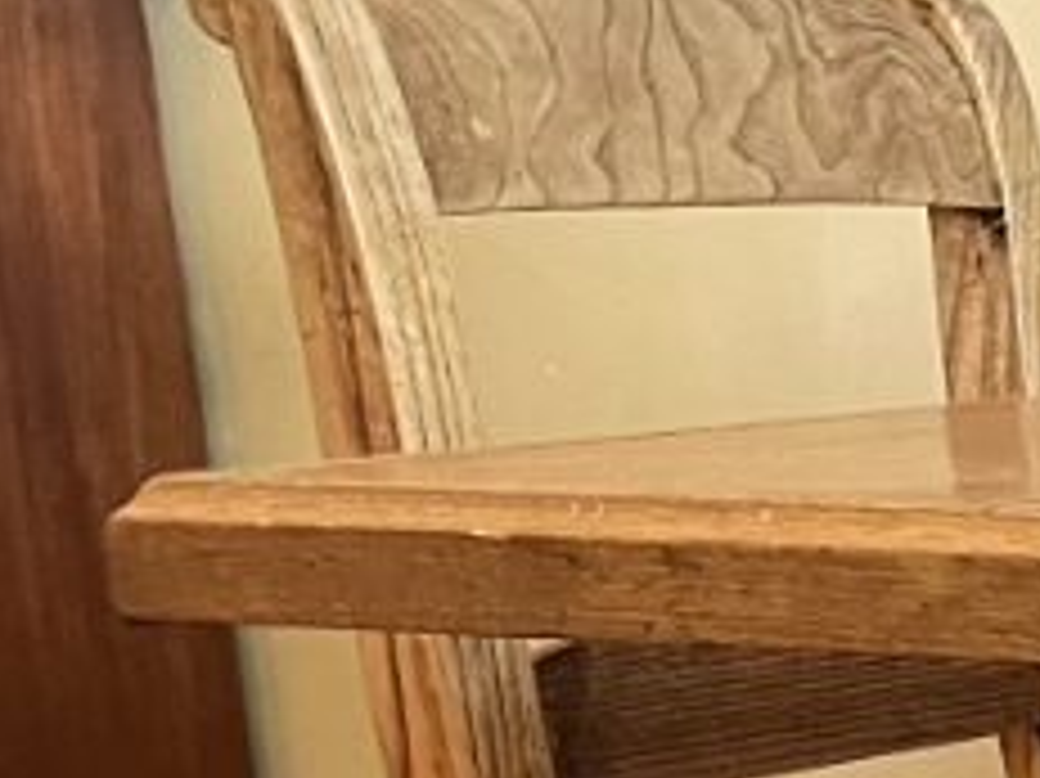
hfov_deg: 12.9
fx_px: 4084
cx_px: 1992
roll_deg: +1.1
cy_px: 1599
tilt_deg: -18.9
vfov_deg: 10.0
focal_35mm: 136
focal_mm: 4.2
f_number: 1.6
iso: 500
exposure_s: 1/33
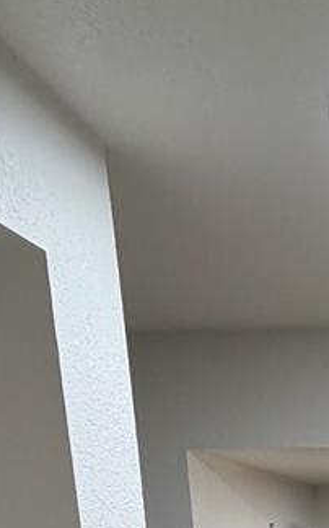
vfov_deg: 26.0
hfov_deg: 21.1
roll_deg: +0.1
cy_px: 812
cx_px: 440
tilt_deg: -18.0
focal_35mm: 55
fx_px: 790
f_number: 2.2
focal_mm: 2.22
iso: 320
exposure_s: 1/120
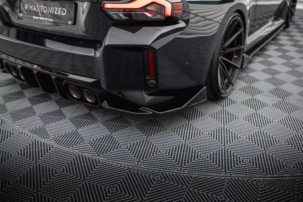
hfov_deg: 54.4
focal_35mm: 35
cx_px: 152
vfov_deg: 37.9
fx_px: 295
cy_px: 101
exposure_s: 1/125
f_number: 2.5
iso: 500
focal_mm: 35
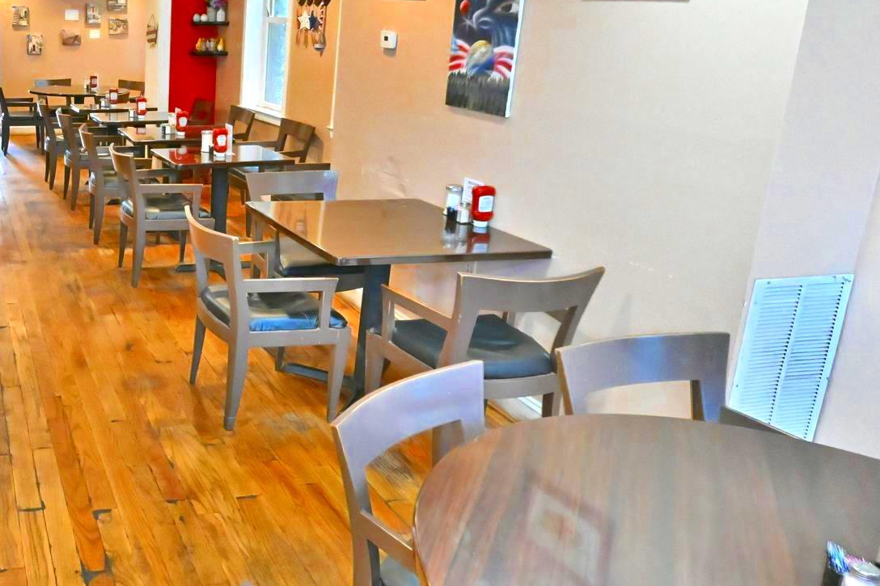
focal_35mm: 32
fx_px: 782
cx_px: 97
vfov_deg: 40.7
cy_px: 206
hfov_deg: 52.1
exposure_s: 1/80
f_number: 10
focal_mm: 17
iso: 32000
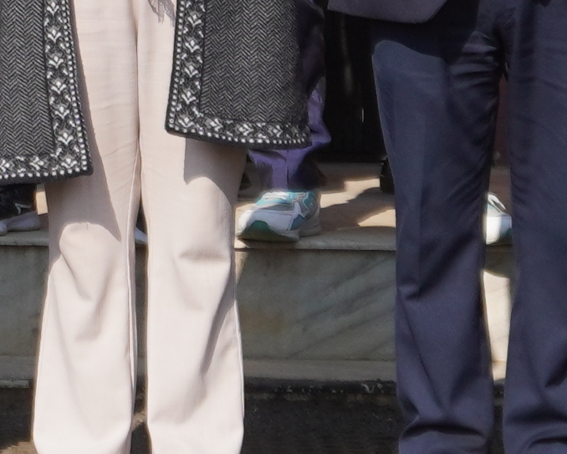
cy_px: -493
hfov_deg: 7.7
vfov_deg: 6.0
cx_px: -185
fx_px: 4180
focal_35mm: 249
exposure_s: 1/800
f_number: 4.5
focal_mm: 20
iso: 100
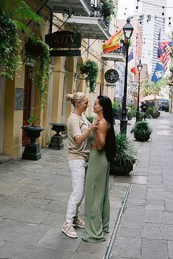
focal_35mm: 50
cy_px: 130
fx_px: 360
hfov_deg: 27.0
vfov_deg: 39.6
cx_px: 86
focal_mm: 50
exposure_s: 1/160
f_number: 4
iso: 640
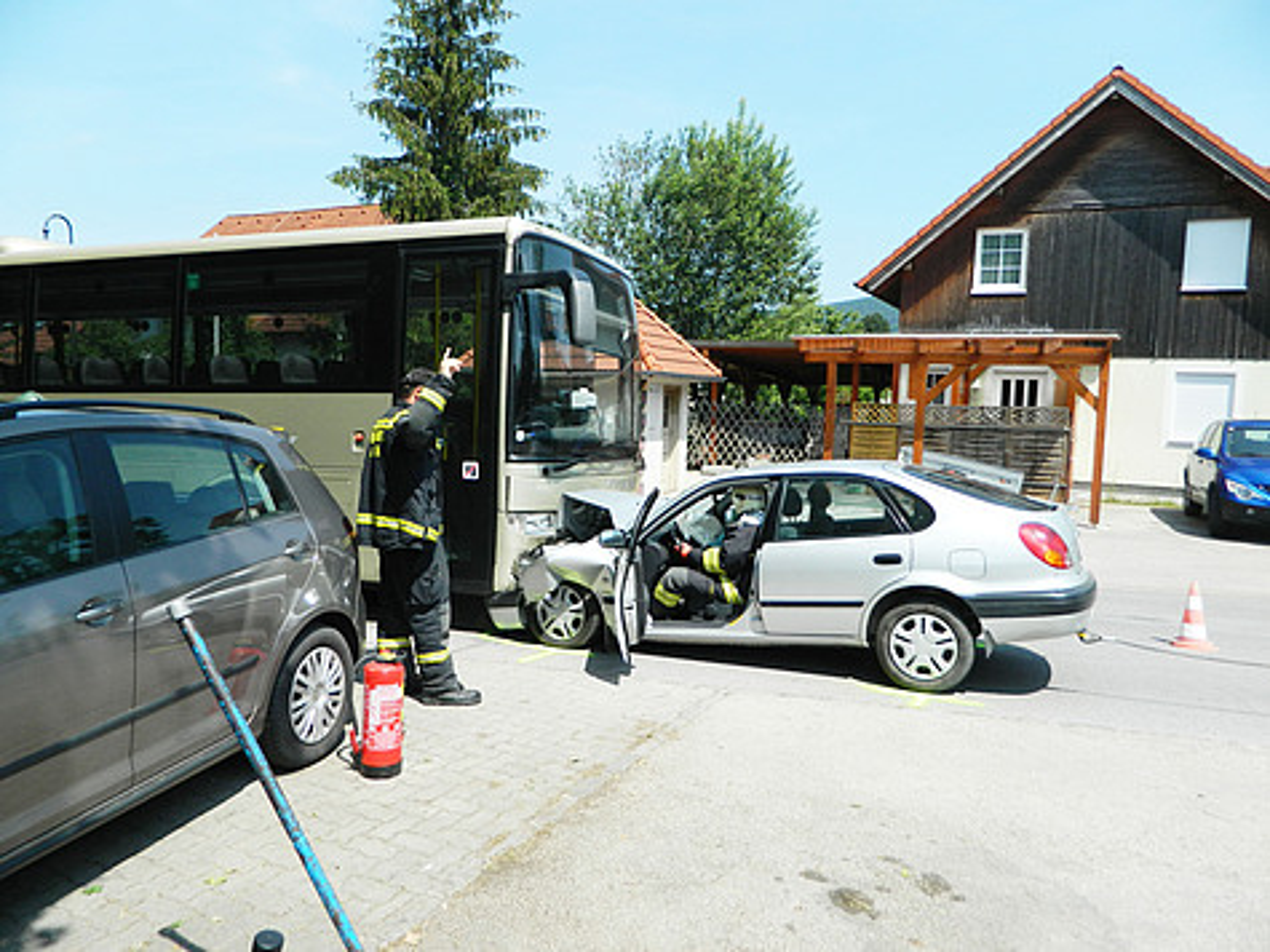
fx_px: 917
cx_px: 635
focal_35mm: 25
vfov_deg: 54.9
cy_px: 476
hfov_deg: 69.4
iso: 80
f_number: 8.7
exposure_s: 1/160
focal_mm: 4.5
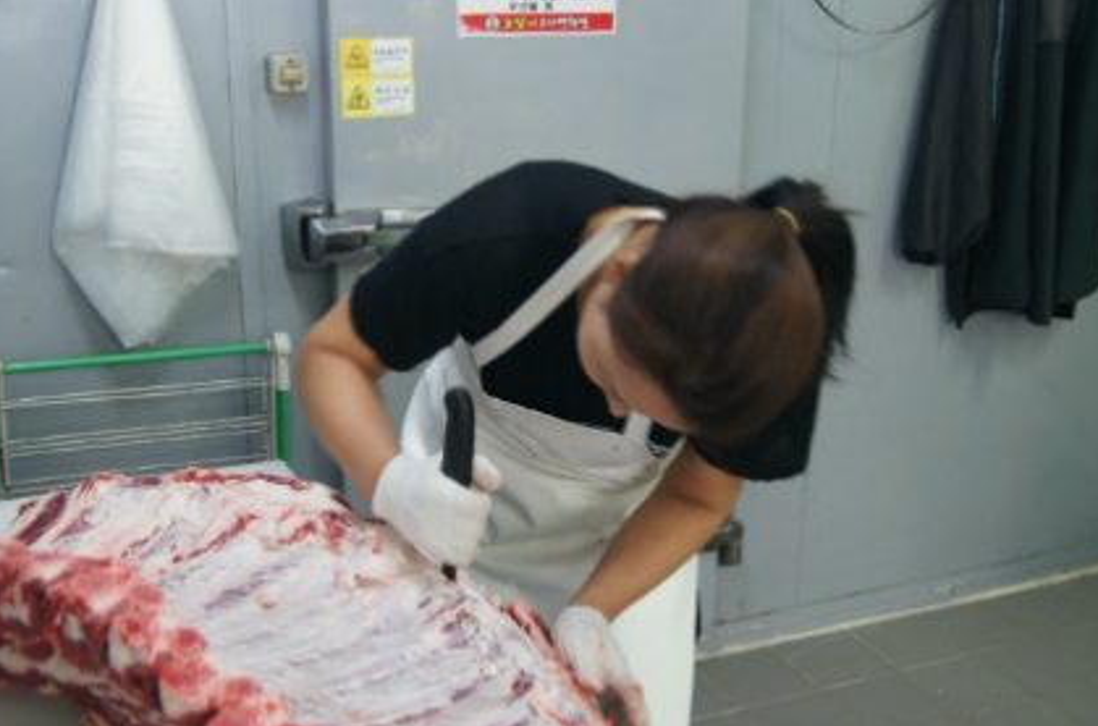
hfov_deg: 42.8
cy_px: 419
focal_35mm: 46
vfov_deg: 29.0
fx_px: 1399
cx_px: 529
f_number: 4
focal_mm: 22
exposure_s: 1/40
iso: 500
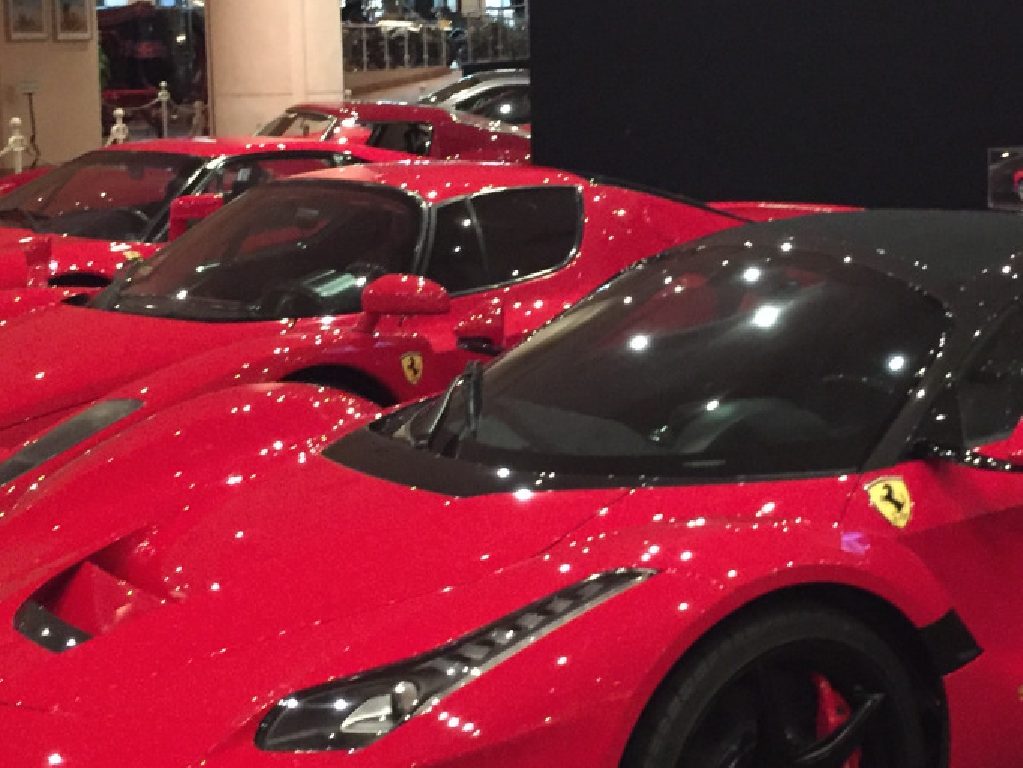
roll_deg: +1.0
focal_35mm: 68
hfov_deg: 28.4
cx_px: 663
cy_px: 232
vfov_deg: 21.5
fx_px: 2010
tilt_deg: -4.3
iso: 400
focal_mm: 4.15
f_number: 2.2
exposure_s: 1/17
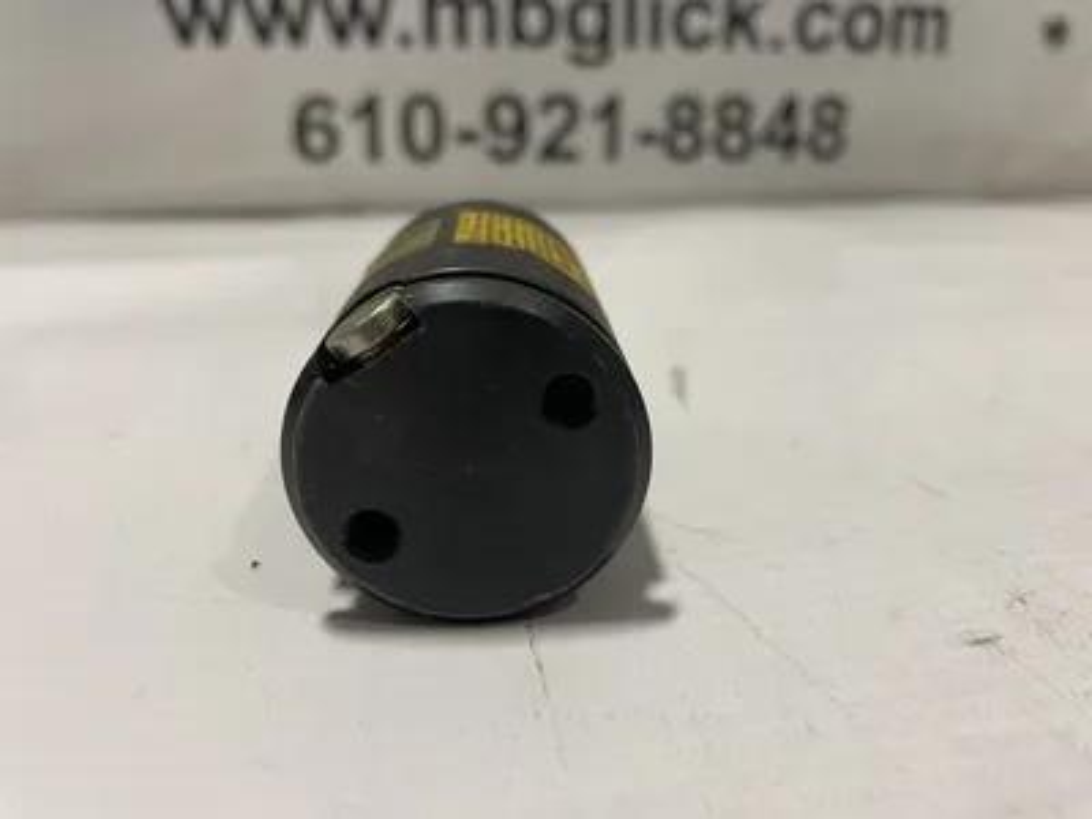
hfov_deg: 67.3
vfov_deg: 53.1
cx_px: 546
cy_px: 410
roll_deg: -1.5
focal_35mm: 26
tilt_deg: -20.6
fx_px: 820
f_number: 1.6
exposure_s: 1/60
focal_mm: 4.2
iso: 160
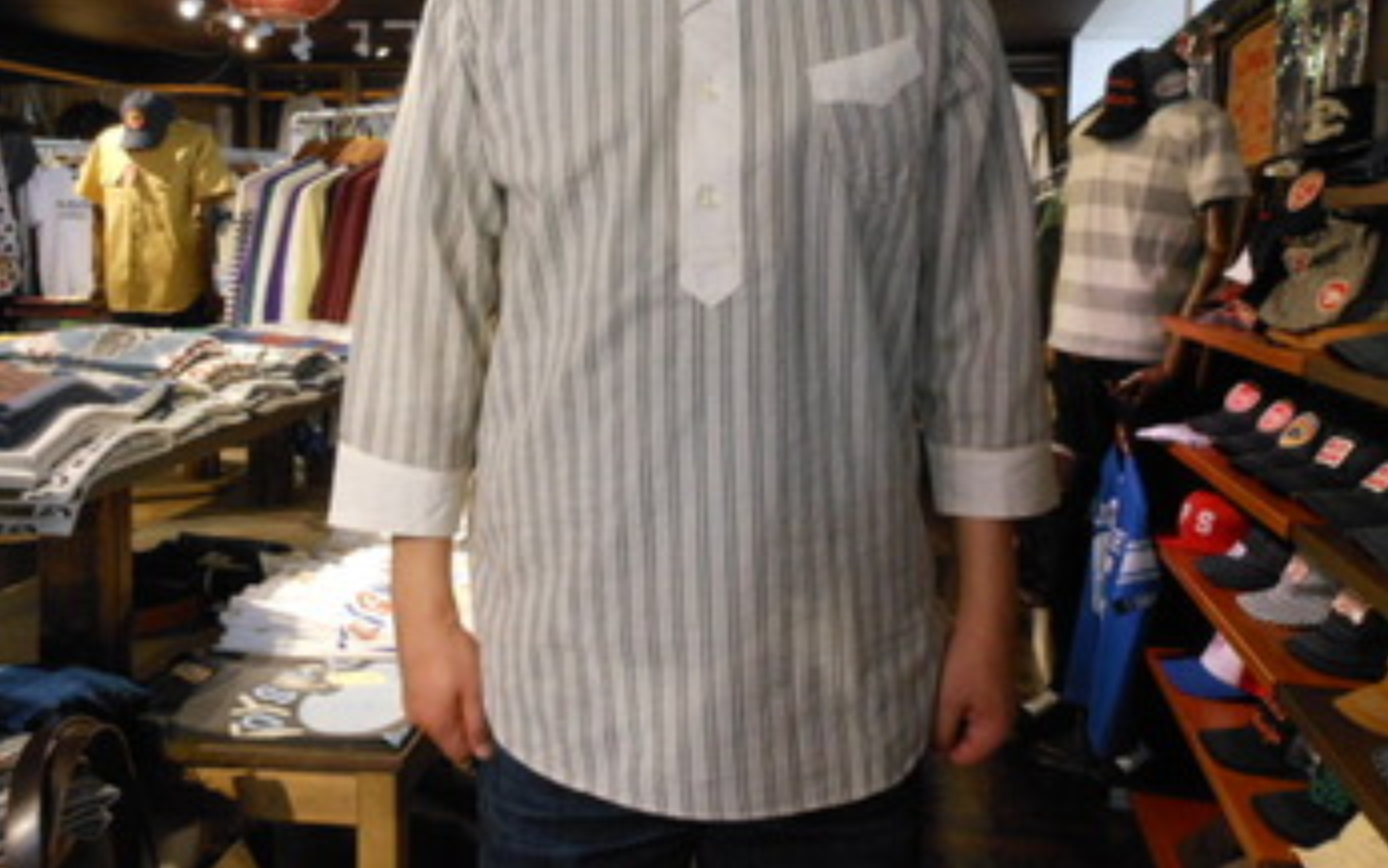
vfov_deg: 41.7
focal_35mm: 30
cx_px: 696
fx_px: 1135
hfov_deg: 62.9
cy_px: 346
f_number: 3.7
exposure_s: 1/20
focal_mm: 5
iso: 400
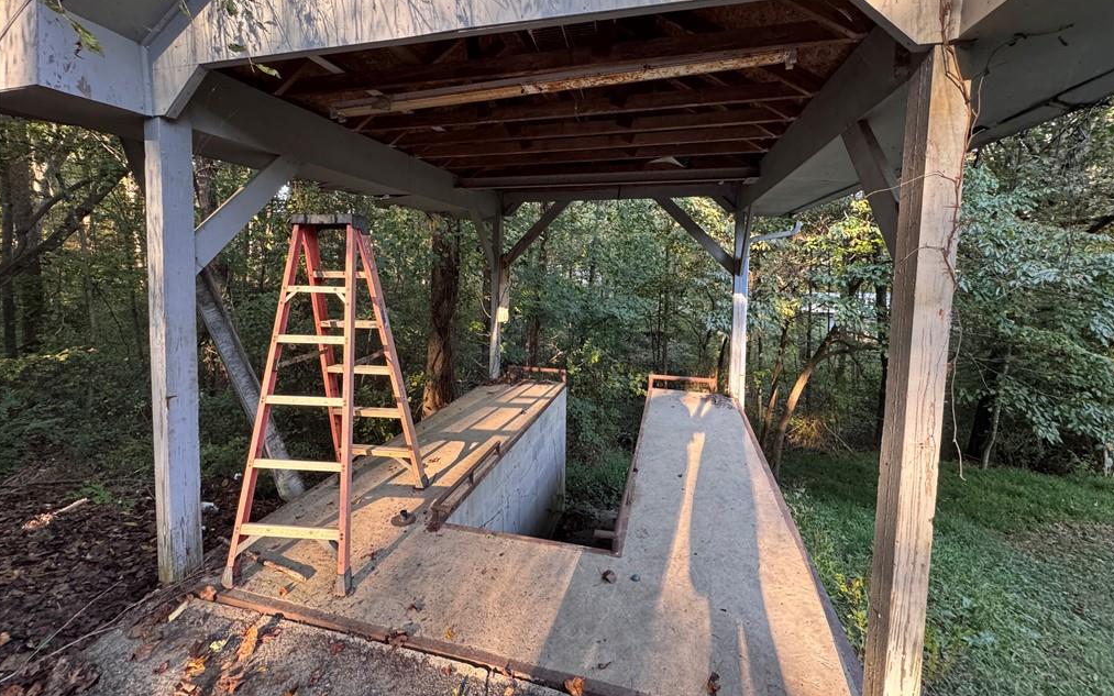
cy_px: 292
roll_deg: -1.2
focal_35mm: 15
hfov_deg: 101.5
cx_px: 556
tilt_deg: -4.6
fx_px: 455
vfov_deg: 74.3
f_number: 2.2
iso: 320
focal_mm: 2.22
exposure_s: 1/99
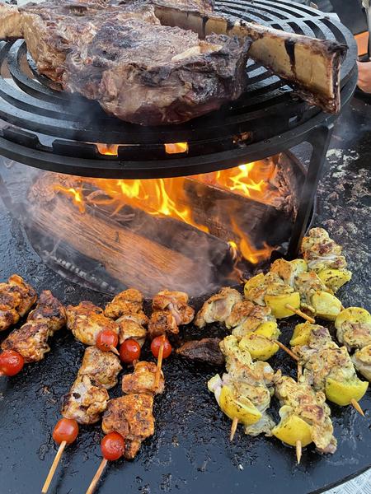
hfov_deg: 53.1
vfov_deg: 67.3
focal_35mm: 26
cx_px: 186
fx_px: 372
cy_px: 247
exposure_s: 1/60
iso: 250
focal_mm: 4.2
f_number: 1.6
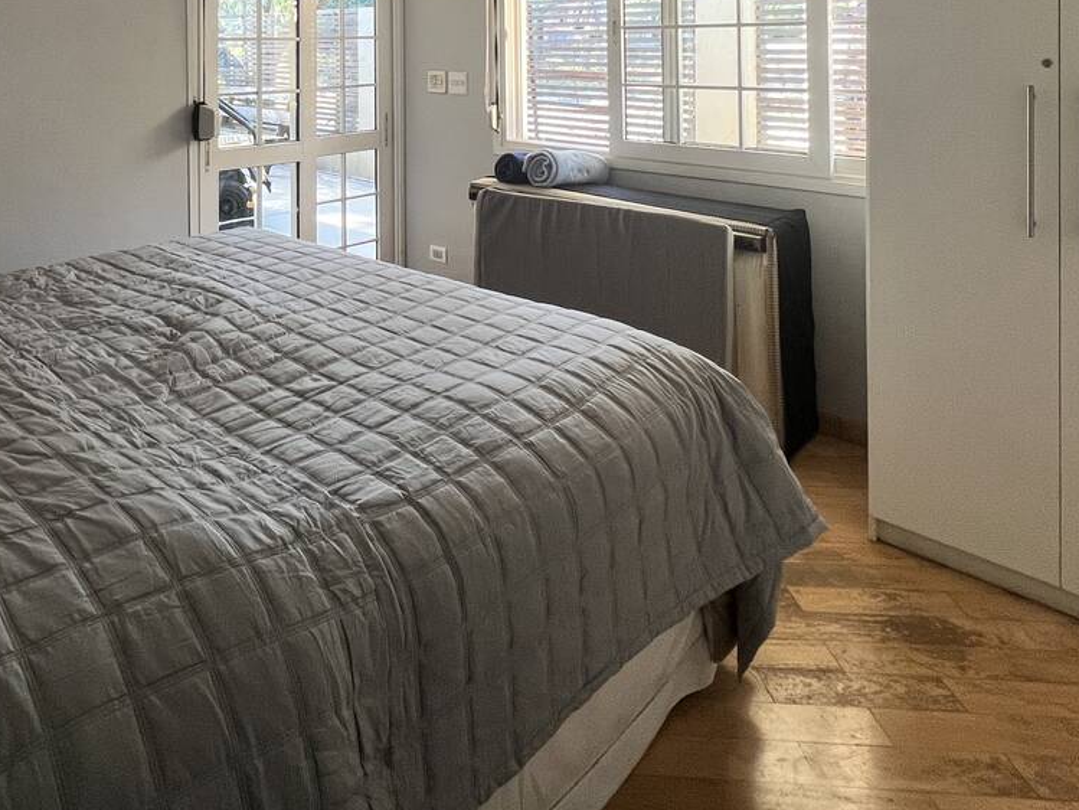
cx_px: 353
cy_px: 43
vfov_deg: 47.7
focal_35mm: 25
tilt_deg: -1.7
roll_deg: +0.5
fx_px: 779
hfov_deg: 67.3
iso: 125
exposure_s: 1/99
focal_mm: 1.57
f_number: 1.8
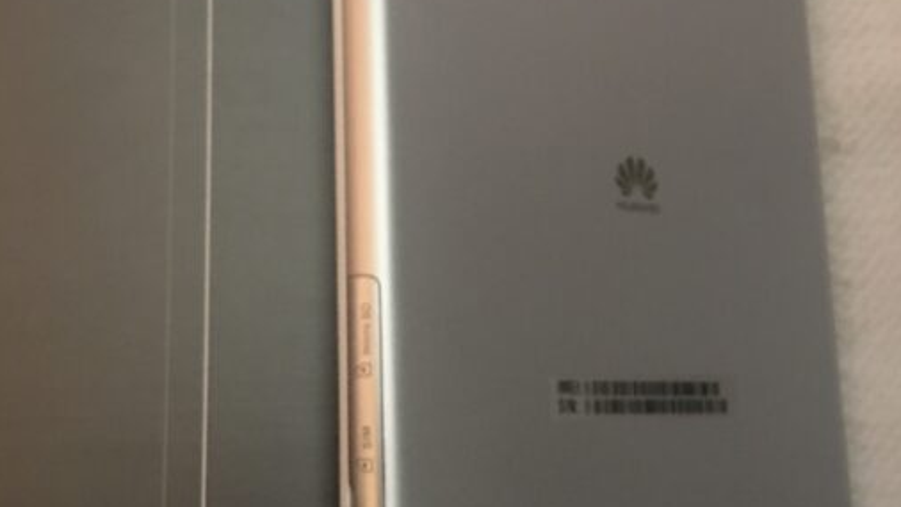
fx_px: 765
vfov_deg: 36.7
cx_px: 449
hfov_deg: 61.0
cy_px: 232
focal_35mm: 32
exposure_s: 1/4
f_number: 2.2
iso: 100
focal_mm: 4.15
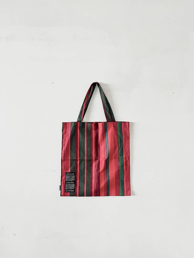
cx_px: 97
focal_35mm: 26
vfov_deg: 67.3
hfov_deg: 53.1
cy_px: 129
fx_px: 194
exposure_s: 1/64
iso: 125
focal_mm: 5.1
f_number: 1.6
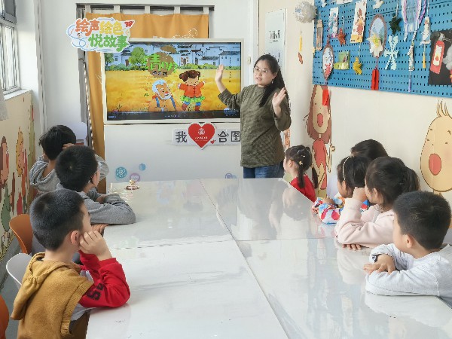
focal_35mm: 48
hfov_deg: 39.7
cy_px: 170
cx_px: 226
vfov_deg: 30.3
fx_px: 627
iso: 200
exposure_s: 1/100
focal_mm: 5.75
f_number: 4
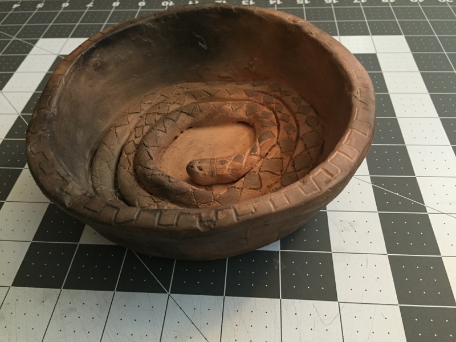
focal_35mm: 29
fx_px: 382
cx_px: 228
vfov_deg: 48.2
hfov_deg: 61.7
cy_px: 171
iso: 320
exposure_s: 1/33
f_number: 2.2
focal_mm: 4.15
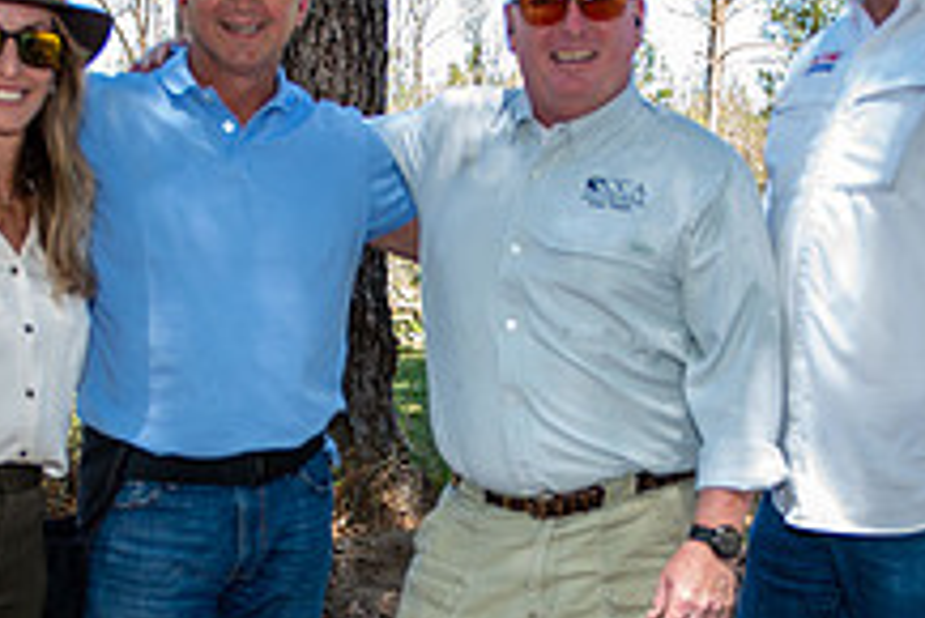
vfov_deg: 20.9
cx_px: 465
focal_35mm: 64
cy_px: 524
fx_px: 1645
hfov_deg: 31.4
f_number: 2.8
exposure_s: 1/160
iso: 50
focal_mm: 24
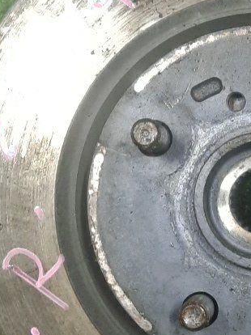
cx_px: 288
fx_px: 842
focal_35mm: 87
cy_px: 191
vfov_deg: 22.5
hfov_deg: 16.4
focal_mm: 4.6
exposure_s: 1/33
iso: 285
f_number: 2
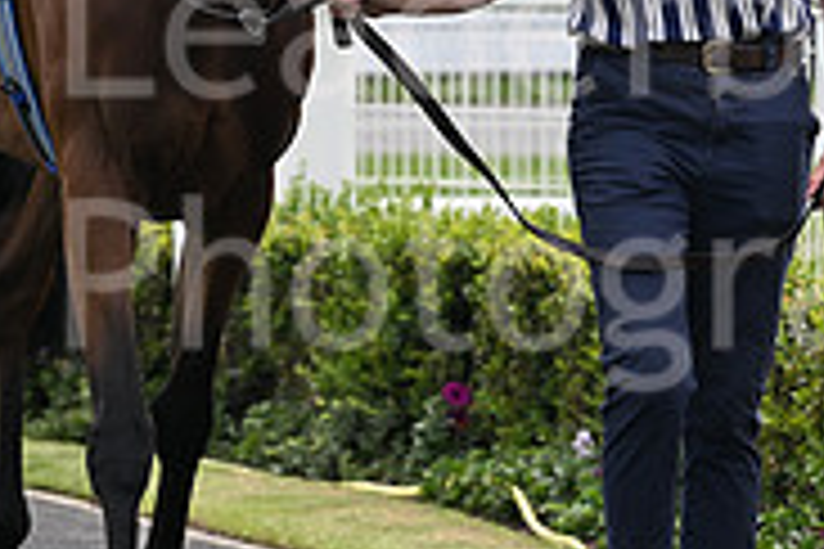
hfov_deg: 3.3
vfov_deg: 2.2
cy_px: 65
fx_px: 14488
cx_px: 648
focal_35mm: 633
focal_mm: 200
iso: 640
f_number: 5.6
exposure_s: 1/2000
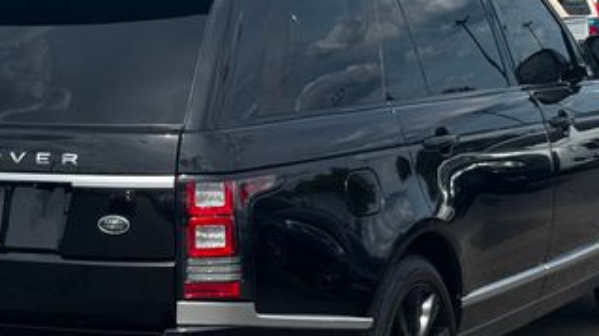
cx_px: 229
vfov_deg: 11.5
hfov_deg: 20.3
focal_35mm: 105
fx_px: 1667
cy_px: 131
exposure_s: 1/3817
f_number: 1.78
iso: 64
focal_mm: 6.76
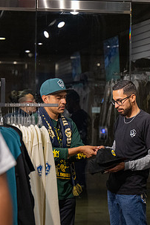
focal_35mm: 134
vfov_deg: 15.3
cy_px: 127
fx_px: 837
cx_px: 120
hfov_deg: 10.2
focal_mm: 70
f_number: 2.8
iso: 2800
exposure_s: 1/200
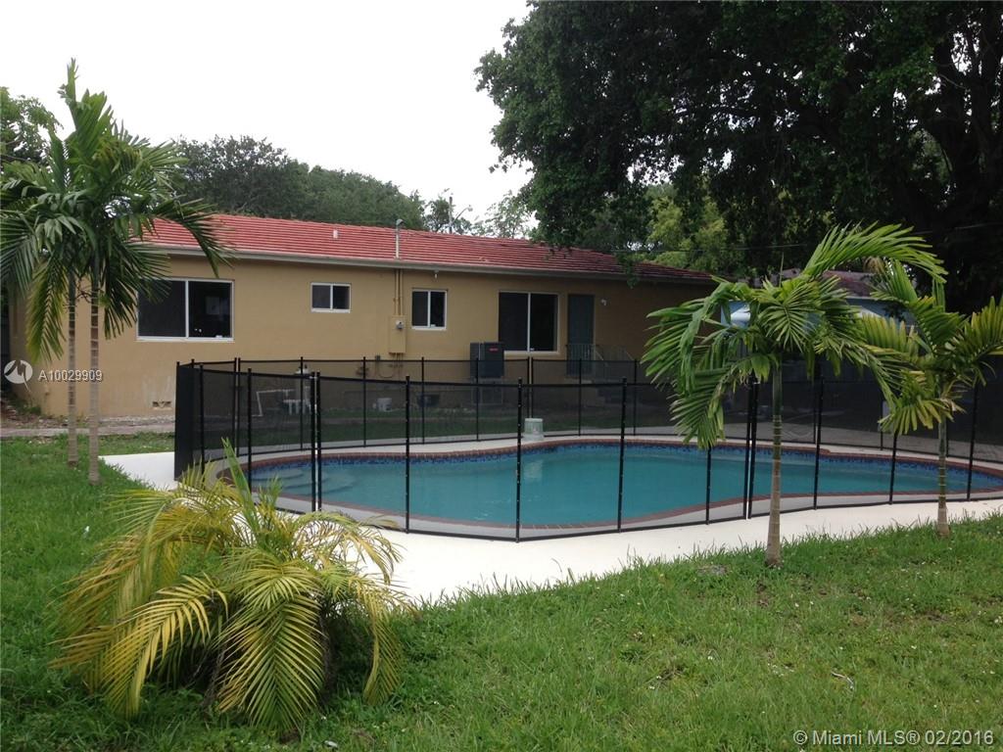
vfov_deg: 42.9
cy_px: 376
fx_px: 956
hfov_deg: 55.4
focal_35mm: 33
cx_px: 502
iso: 50
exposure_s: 1/733
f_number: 2.4
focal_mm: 4.13
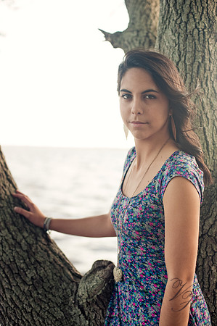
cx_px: 108
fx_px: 453
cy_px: 163
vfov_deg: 39.6
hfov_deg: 26.9
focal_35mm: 50
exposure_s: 1/250
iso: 200
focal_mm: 50
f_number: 2.8
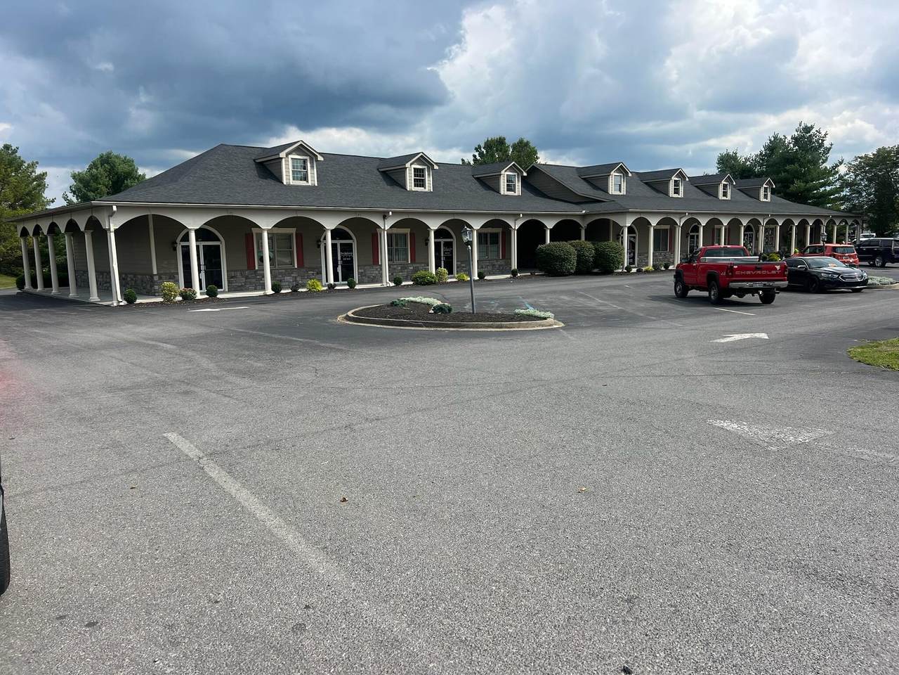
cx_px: 450
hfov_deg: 67.3
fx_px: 675
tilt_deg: -8.5
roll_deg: +0.8
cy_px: 338
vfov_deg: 53.1
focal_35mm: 26
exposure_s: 1/2994
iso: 50
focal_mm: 5.7
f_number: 1.5
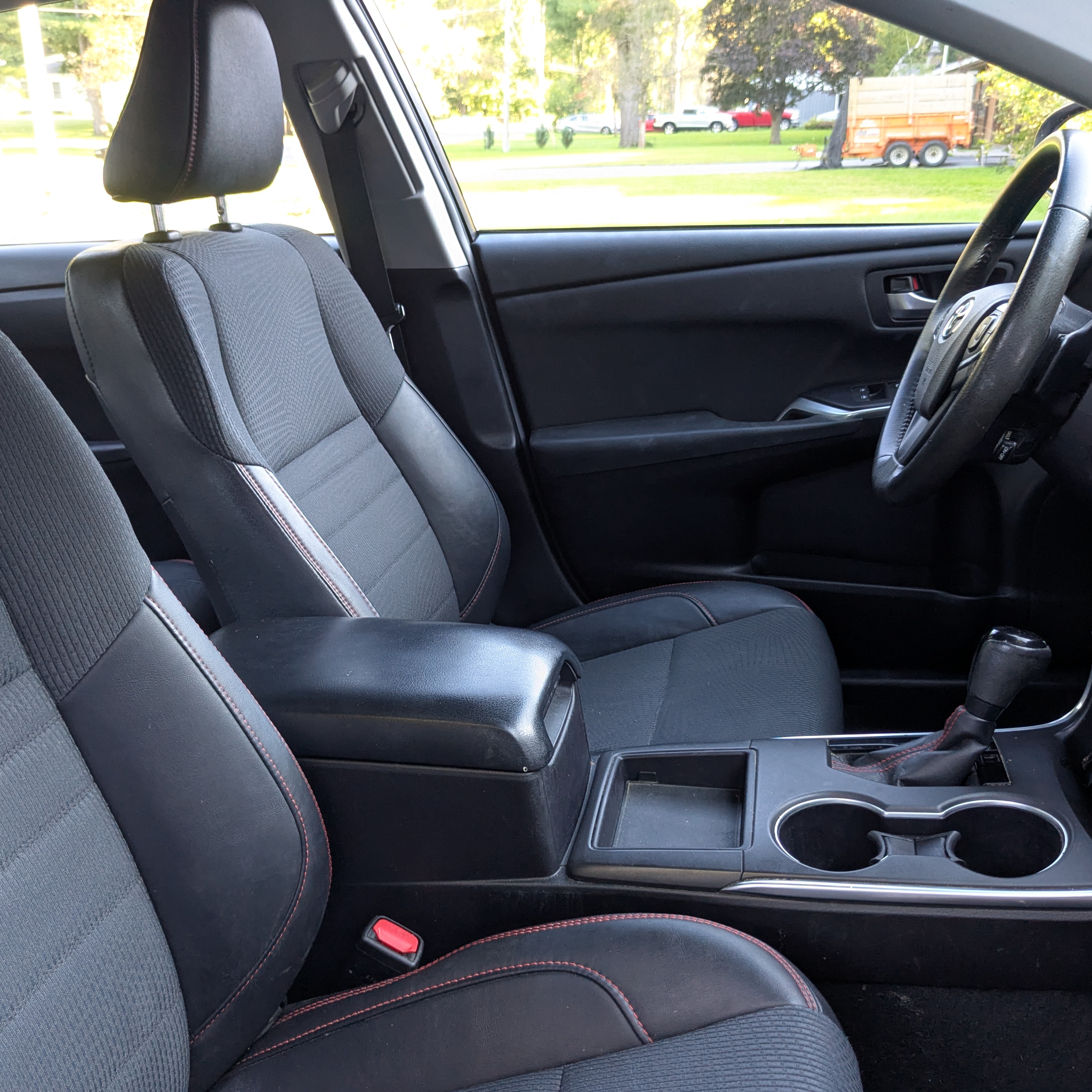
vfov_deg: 51.1
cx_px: 535
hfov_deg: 51.1
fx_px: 1142
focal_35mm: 32
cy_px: 545
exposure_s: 1/120
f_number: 1.73
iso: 304
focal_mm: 4.38
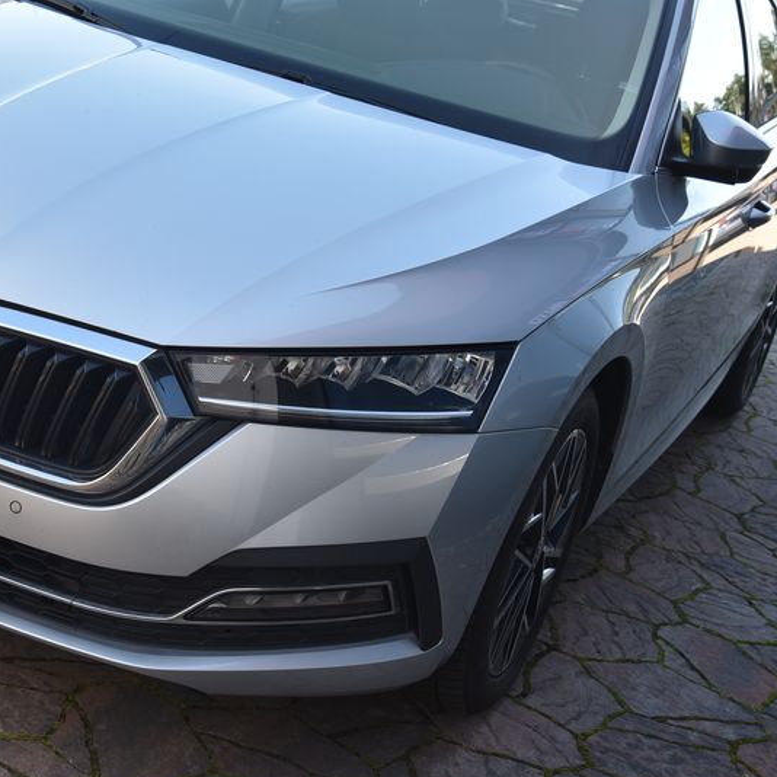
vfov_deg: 27.7
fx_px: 1574
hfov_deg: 27.5
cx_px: 230
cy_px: 311
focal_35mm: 62
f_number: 7.1
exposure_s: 1/200
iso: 500
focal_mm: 38
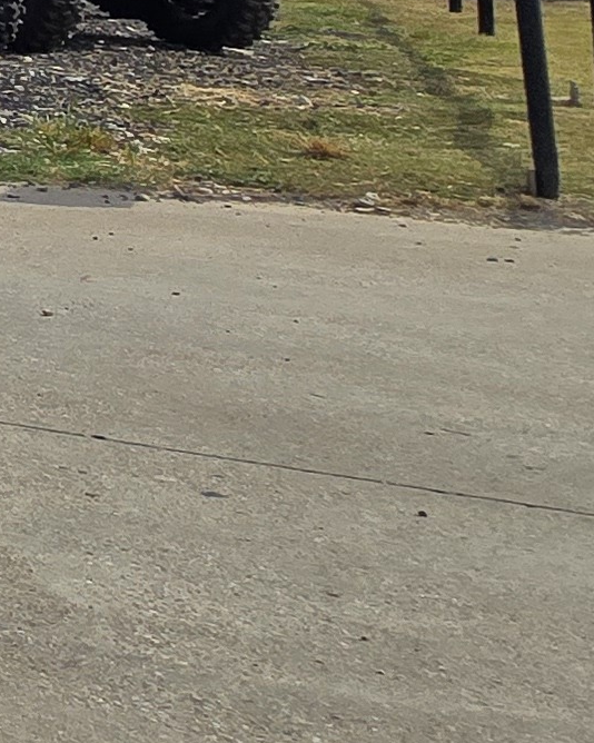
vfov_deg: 23.0
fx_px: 1671
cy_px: -146
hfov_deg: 10.1
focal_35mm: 76
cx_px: -1399
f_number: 2.2
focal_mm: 2.2
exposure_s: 1/1899
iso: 50
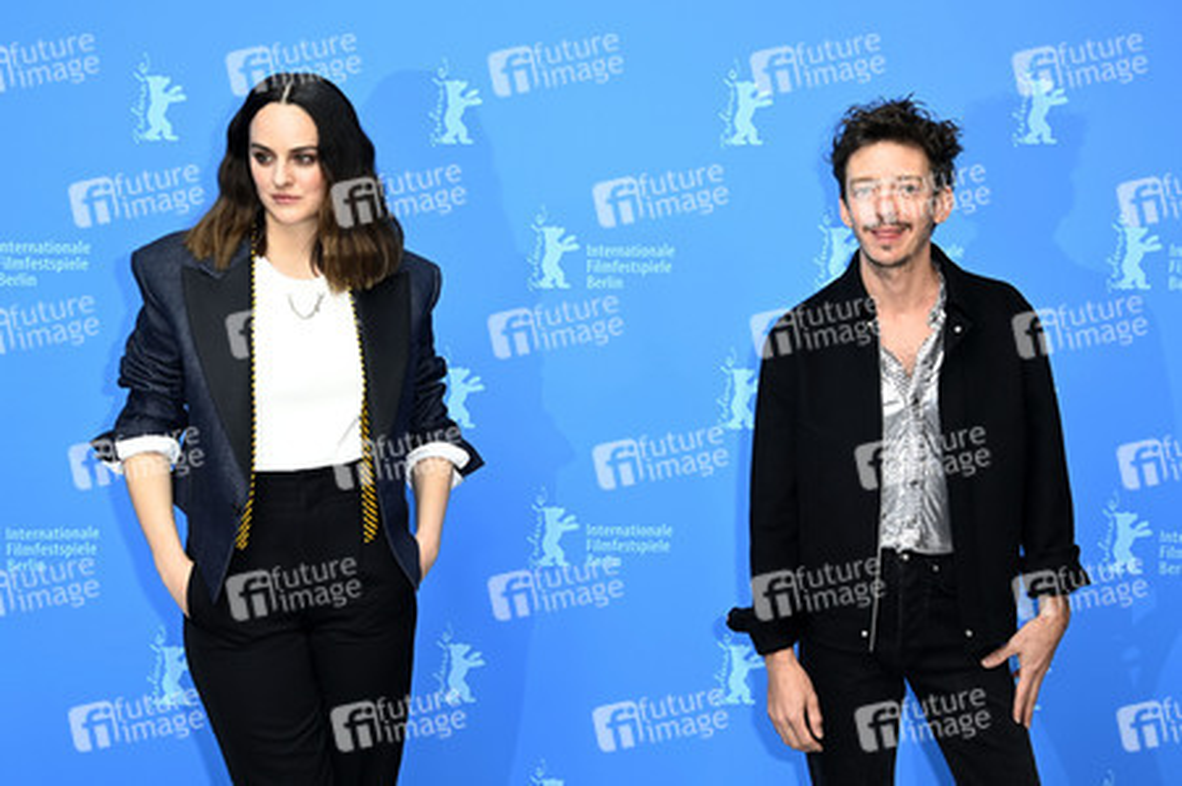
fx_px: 1837
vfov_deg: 24.2
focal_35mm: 56
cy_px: 393
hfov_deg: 35.7
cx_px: 591
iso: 800
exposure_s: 1/200
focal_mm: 56
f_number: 5.6
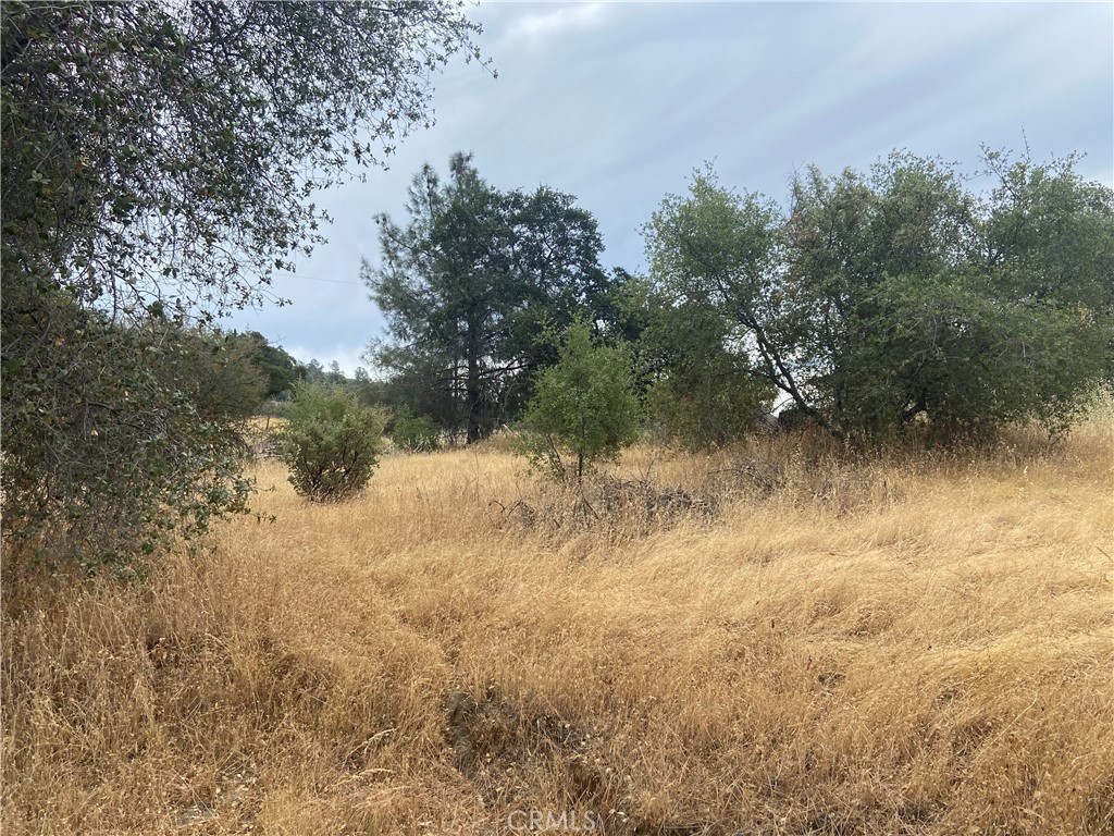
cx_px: 557
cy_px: 418
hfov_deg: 67.3
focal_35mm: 26
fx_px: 837
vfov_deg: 53.1
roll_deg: +2.0
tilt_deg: +6.0
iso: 32
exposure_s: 1/2183
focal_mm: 4.25
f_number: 1.8
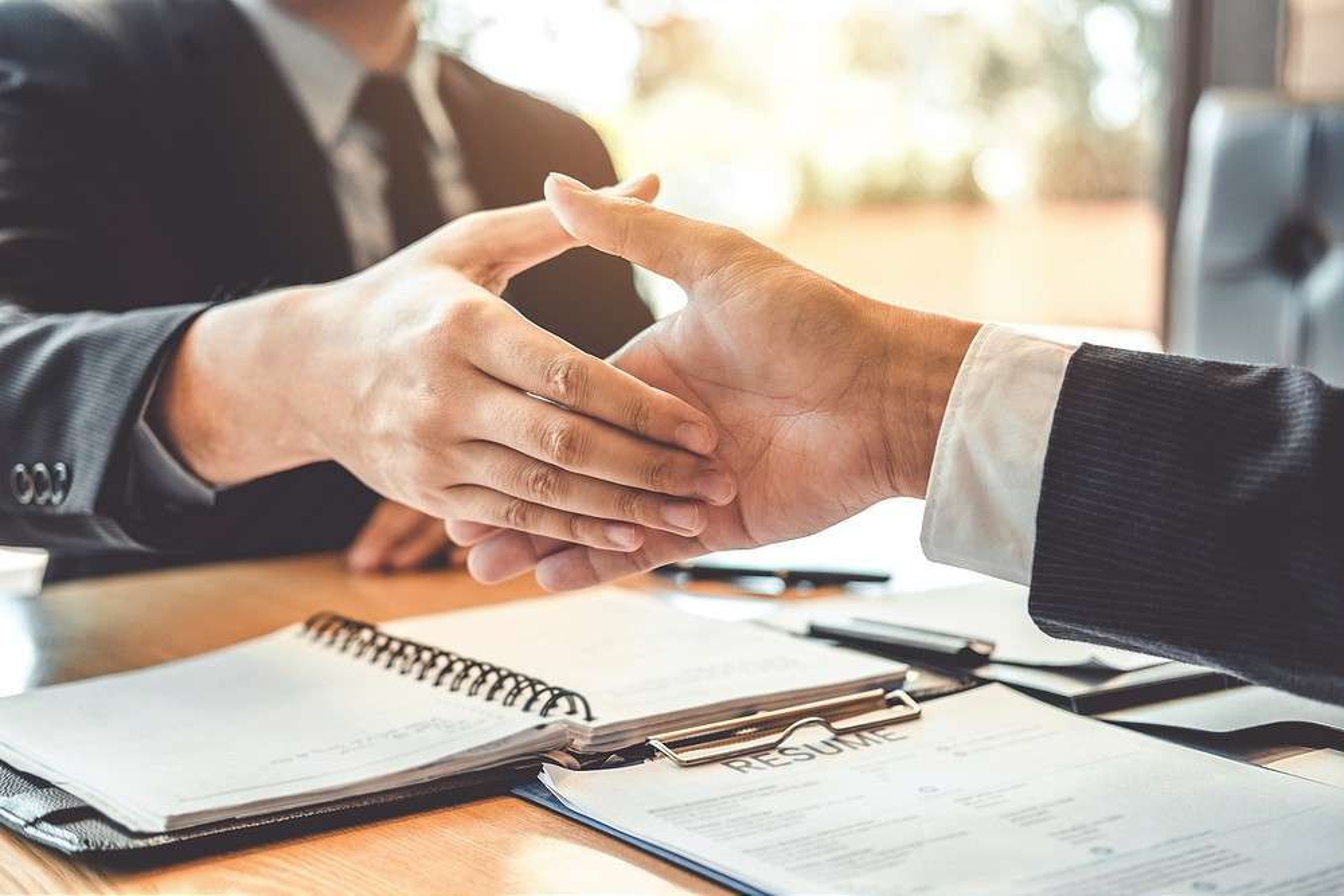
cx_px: 672
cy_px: 448
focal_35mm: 53
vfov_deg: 25.5
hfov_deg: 37.5
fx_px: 1979
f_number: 2.2
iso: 100
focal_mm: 35
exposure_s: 1/250
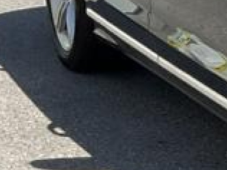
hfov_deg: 8.9
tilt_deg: -10.7
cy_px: 48
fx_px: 1233
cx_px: 651
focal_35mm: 188
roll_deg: -1.0
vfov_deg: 7.9
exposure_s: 1/1250
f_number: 1.8
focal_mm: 3
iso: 16
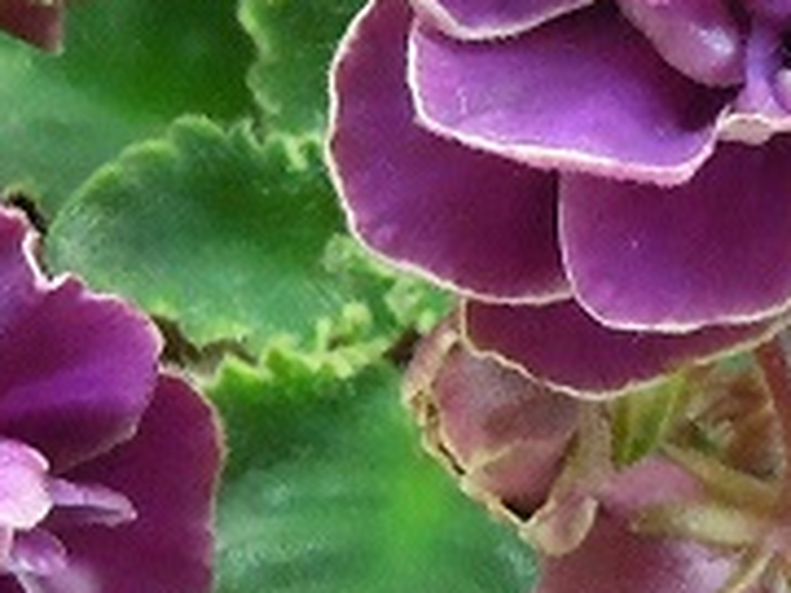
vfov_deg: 11.0
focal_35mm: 135
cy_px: 123
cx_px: 286
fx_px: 3085
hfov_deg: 14.6
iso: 800
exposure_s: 1/80
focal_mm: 5.4
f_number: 3.5
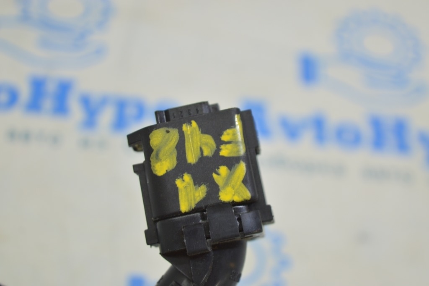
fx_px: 929
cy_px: 143
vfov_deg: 17.5
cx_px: 214
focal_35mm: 78
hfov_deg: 26.0
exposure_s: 1/25
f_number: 5.6
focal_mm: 52
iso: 400
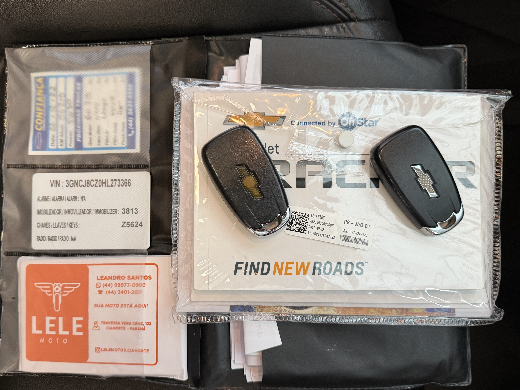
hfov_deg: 59.9
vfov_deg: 46.8
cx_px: 239
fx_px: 451
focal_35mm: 30
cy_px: 204
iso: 320
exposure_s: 1/60
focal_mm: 6.76
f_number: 1.78
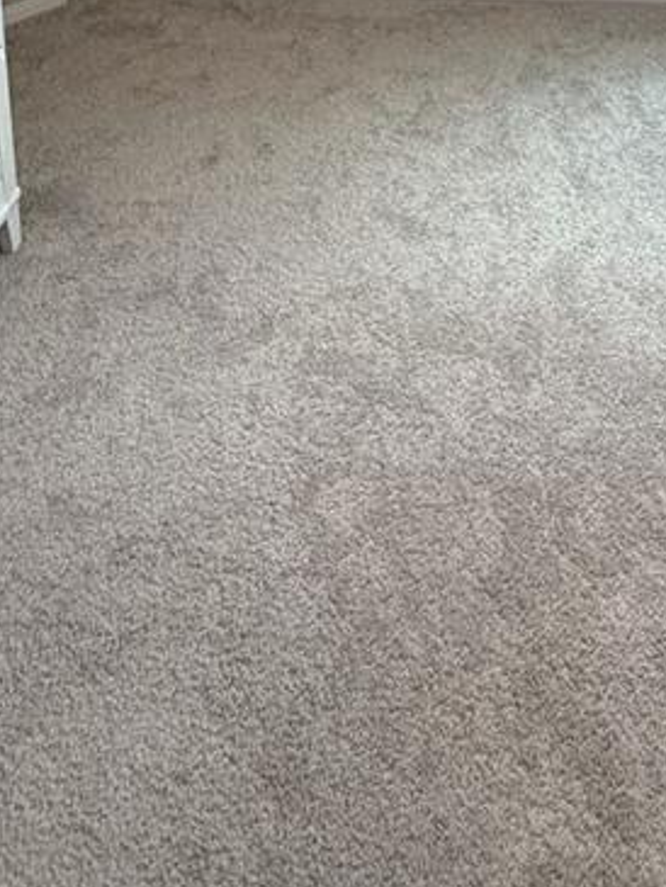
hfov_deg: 30.8
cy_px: -282
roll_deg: -2.0
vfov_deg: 31.3
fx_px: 1179
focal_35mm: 46
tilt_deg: -13.6
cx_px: 530
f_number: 2.2
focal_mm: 2.22
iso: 160
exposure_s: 1/119
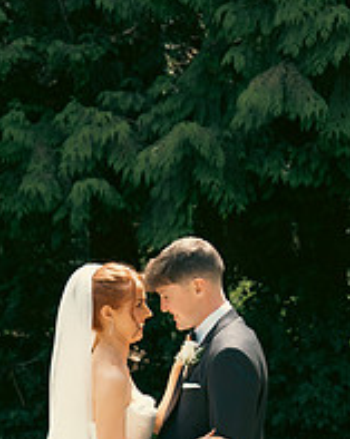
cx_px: 98
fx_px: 1311
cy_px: 368
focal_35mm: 101
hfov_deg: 15.2
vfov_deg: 18.8
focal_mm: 47
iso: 640
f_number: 3.5
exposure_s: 1/1600
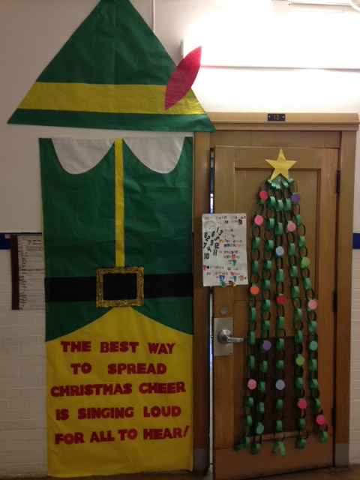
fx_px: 458
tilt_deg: -4.3
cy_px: 240
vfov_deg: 55.4
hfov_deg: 42.9
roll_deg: -1.0
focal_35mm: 33
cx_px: 180
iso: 64
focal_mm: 4.12
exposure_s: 1/20
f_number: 2.4
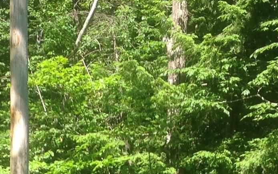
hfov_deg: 15.1
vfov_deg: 9.1
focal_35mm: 138
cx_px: 77
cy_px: 314
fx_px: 1046
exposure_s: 1/472
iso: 50
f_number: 2.4
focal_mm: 4.28
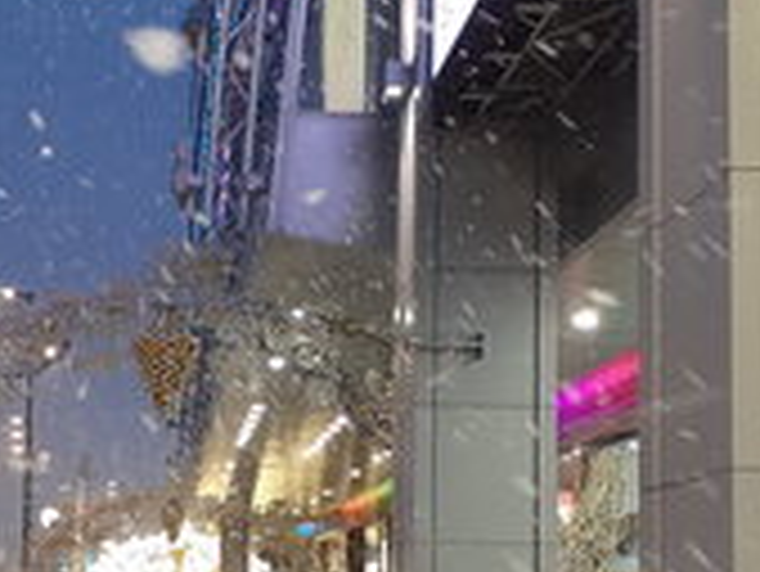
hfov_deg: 29.8
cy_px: 468
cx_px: 202
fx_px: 1406
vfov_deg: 22.6
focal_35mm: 64
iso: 125
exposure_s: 1/50
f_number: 1.9
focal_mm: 3.6
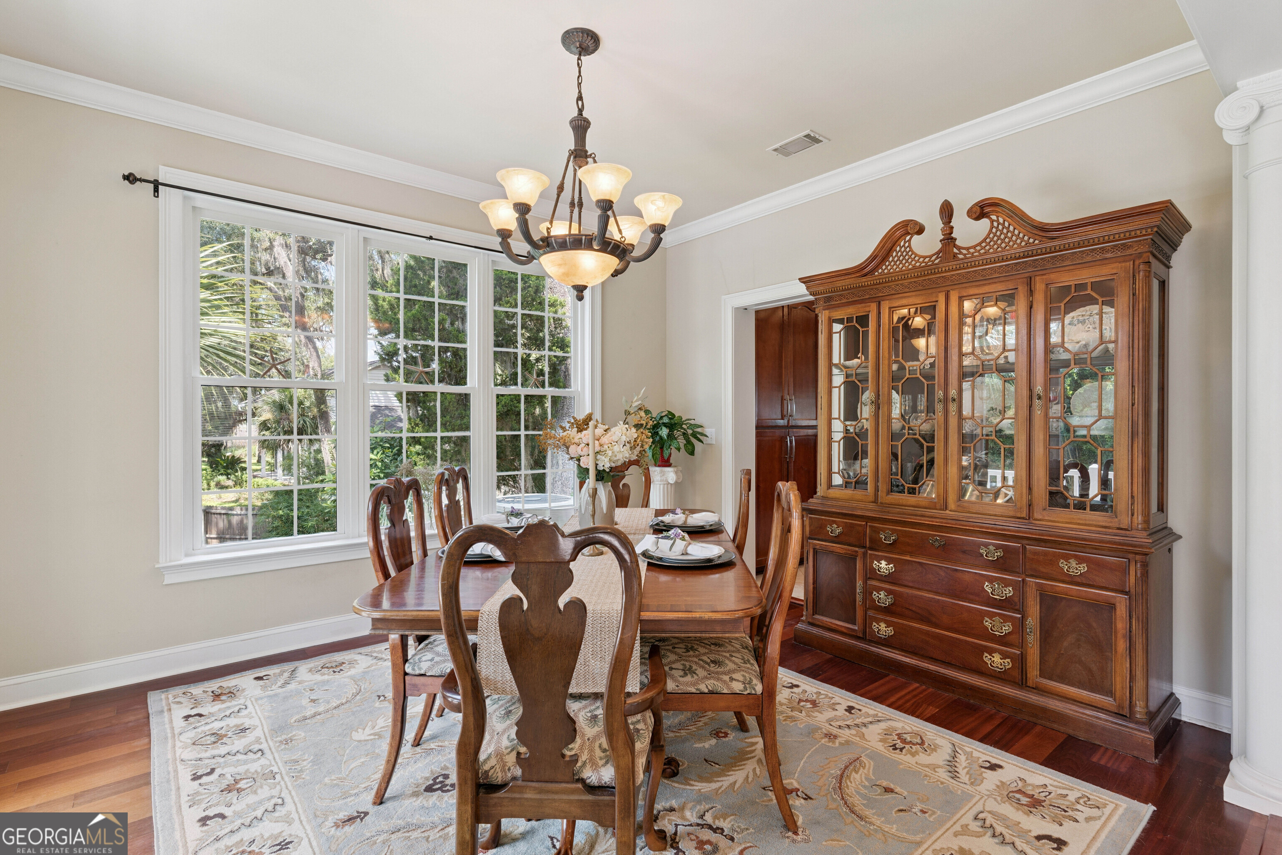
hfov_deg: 93.3
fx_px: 605
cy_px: 428
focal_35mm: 17
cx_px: 641
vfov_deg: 70.5
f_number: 10
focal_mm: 17
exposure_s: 1/13
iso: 250
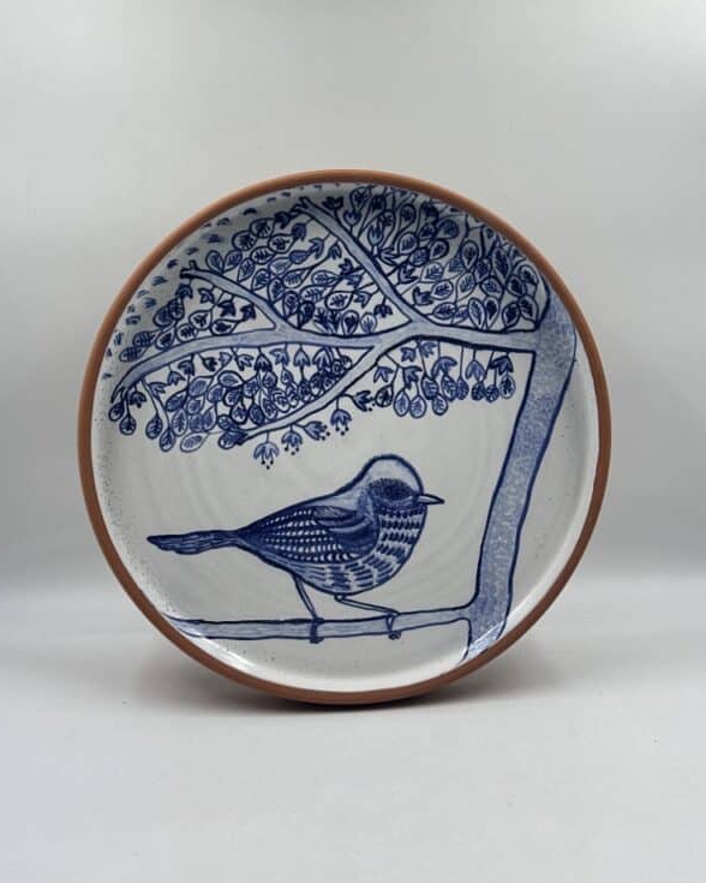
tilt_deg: -11.6
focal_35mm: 51
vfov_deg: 36.6
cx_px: 348
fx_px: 1332
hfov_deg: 29.7
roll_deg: -0.1
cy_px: 410
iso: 64
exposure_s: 1/532
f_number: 1.78
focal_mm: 6.86
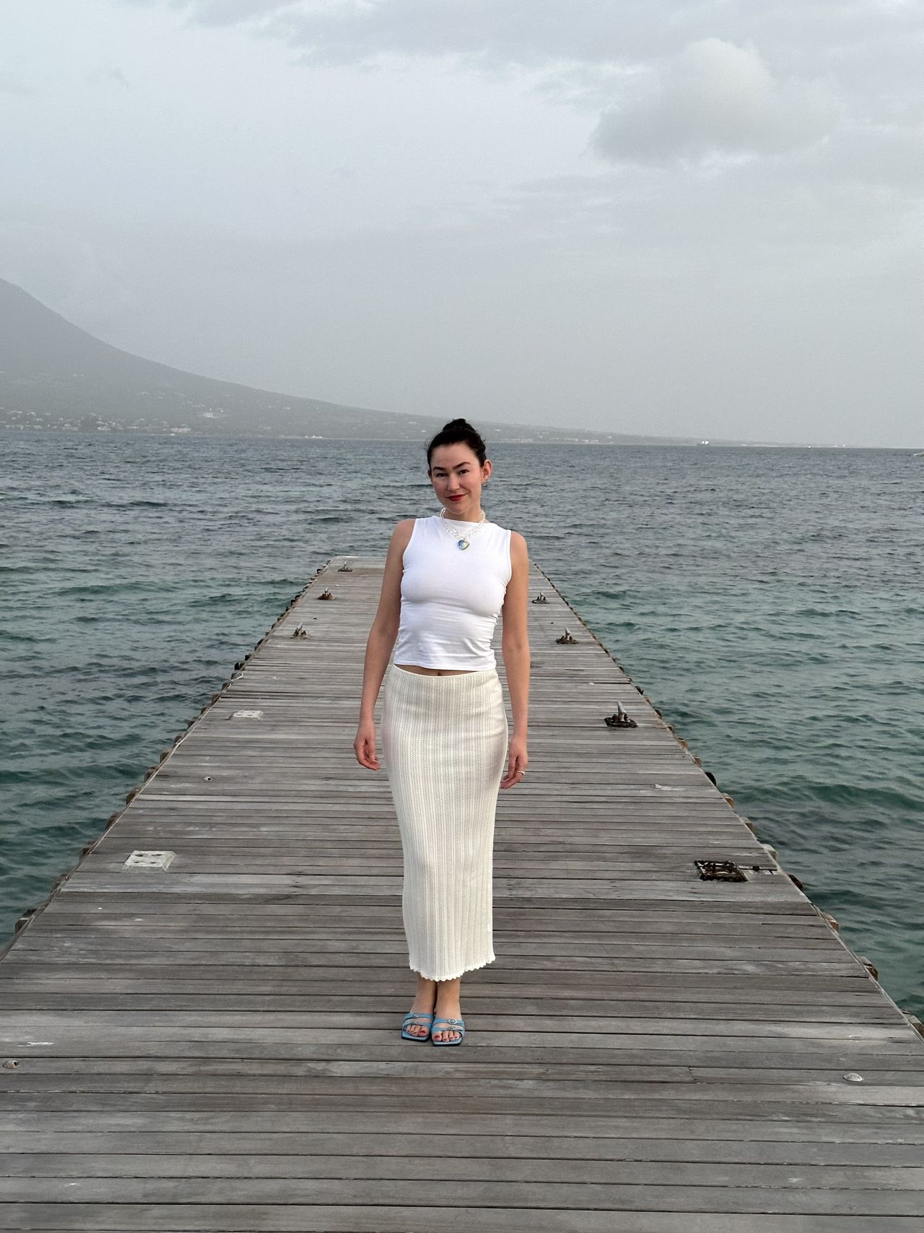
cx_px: 462
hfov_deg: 30.3
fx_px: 1709
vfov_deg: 39.7
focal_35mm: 48
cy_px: 616
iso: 200
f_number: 1.78
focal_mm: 6.86
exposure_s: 1/40
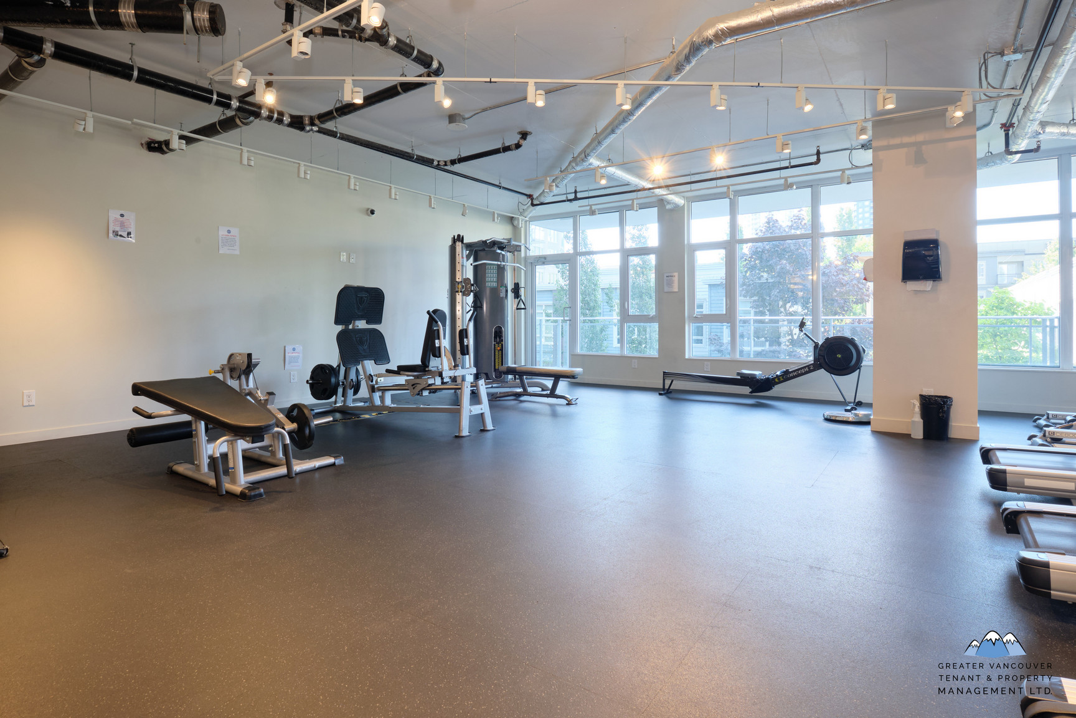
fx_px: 538
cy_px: 359
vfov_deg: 67.4
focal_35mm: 18
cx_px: 538
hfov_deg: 90.0
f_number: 8
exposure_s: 1/8
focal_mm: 12
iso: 400
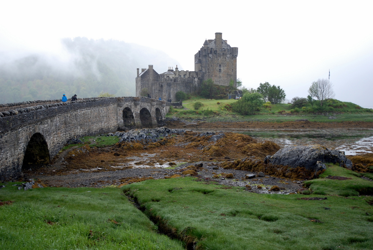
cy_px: 125
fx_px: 374
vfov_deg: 37.0
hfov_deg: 53.1
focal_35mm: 36
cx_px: 186
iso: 180
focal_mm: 24
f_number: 5.6
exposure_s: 1/125
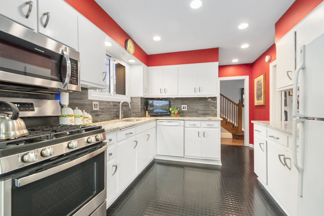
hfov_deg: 100.4
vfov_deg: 77.4
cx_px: 162
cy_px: 108
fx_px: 135
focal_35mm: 15
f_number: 8
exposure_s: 1/3
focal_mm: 10
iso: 250
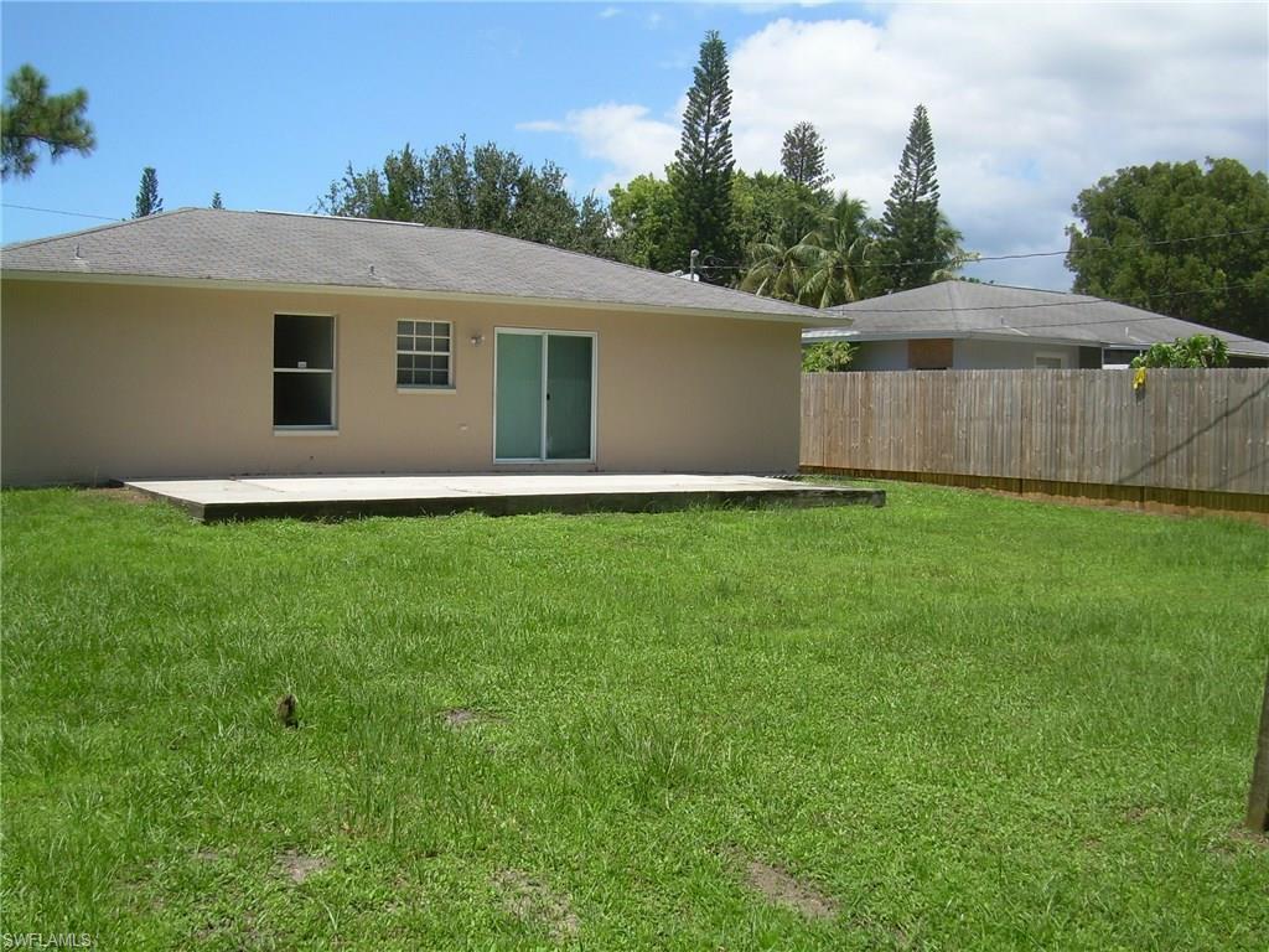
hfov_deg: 49.0
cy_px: 476
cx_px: 634
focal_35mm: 38
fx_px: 1393
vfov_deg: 37.7
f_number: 4.6
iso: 50
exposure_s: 1/458
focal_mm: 6.3
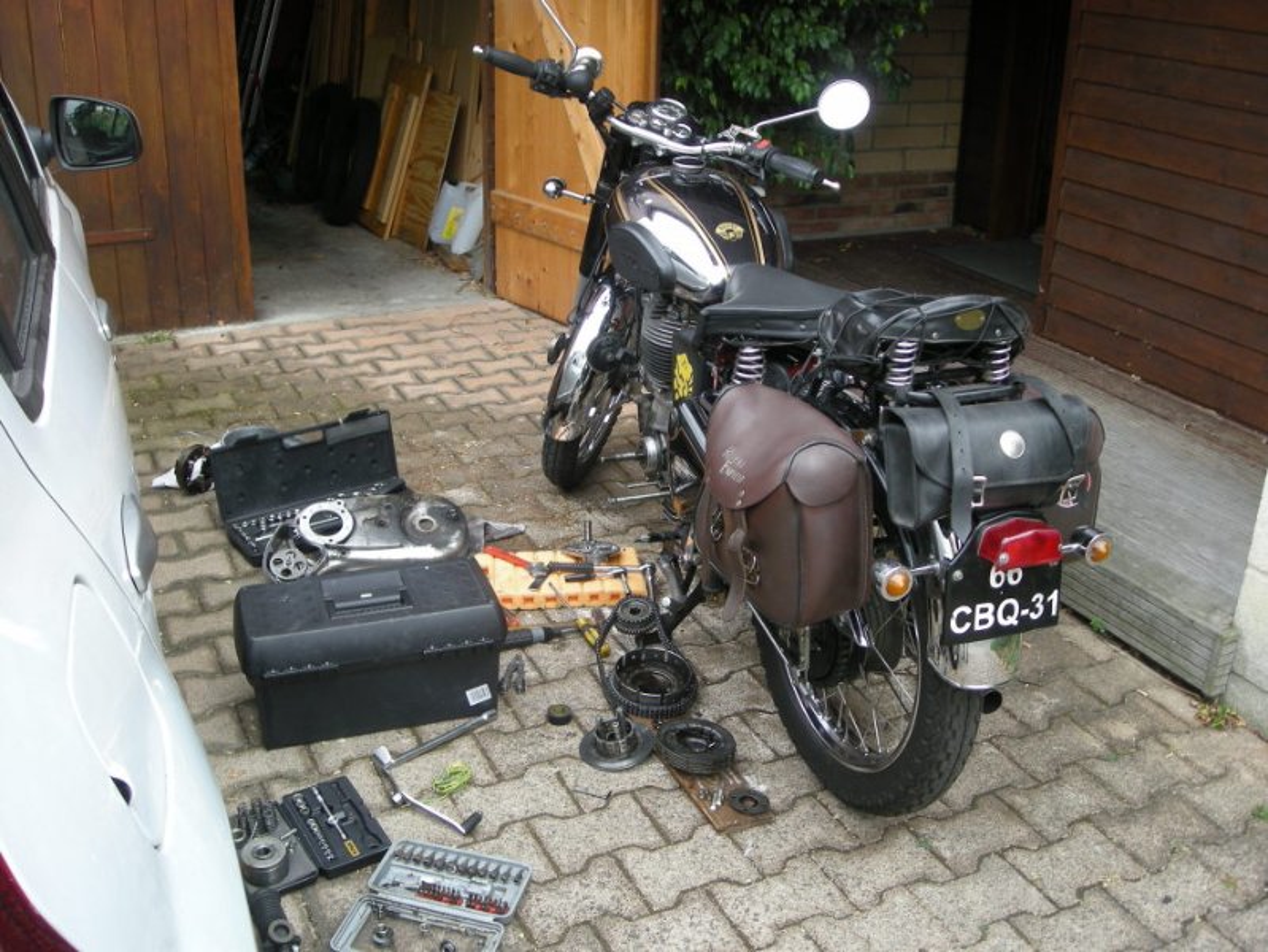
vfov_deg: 40.7
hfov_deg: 52.6
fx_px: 1283
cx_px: 634
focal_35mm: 35
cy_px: 476
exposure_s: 1/51.4
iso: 50
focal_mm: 5.7
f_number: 2.8
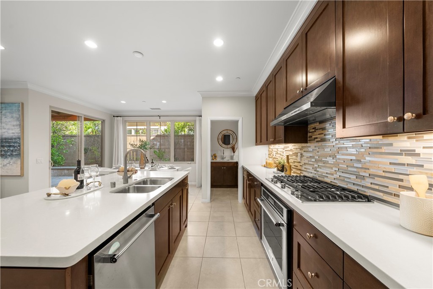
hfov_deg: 112.6
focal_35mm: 12
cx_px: 216
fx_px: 144
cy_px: 144
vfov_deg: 90.0
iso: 800
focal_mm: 12
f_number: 8
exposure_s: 1/6
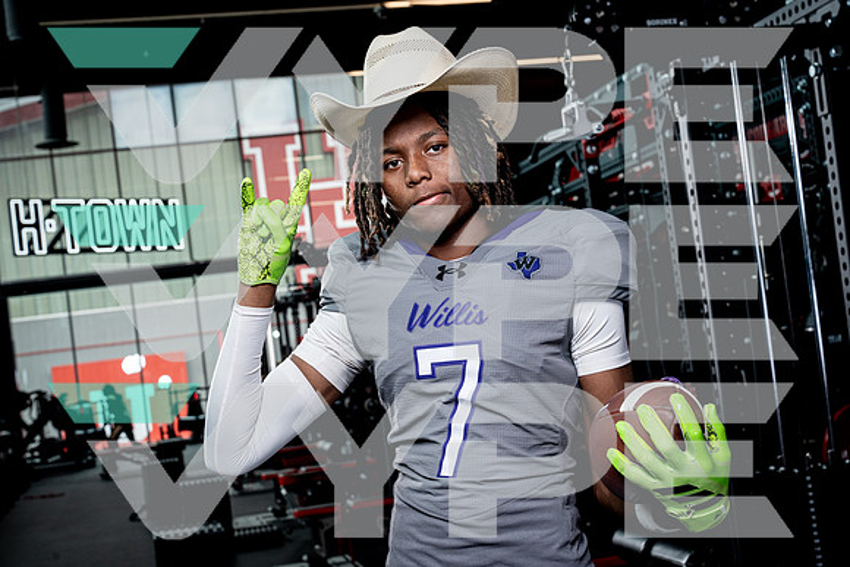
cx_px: 425
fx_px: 1488
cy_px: 284
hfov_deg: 31.9
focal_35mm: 63
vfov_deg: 21.6
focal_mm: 63
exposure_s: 1/250
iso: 640
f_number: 8
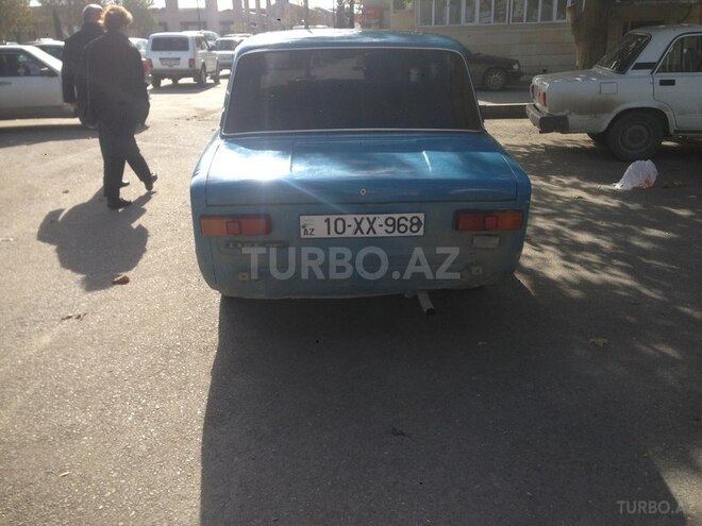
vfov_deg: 42.9
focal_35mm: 33
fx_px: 669
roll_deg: -1.0
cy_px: 263
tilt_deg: -18.3
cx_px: 351
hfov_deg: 55.4
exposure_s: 1/1022
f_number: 2.4
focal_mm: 4.12
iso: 50
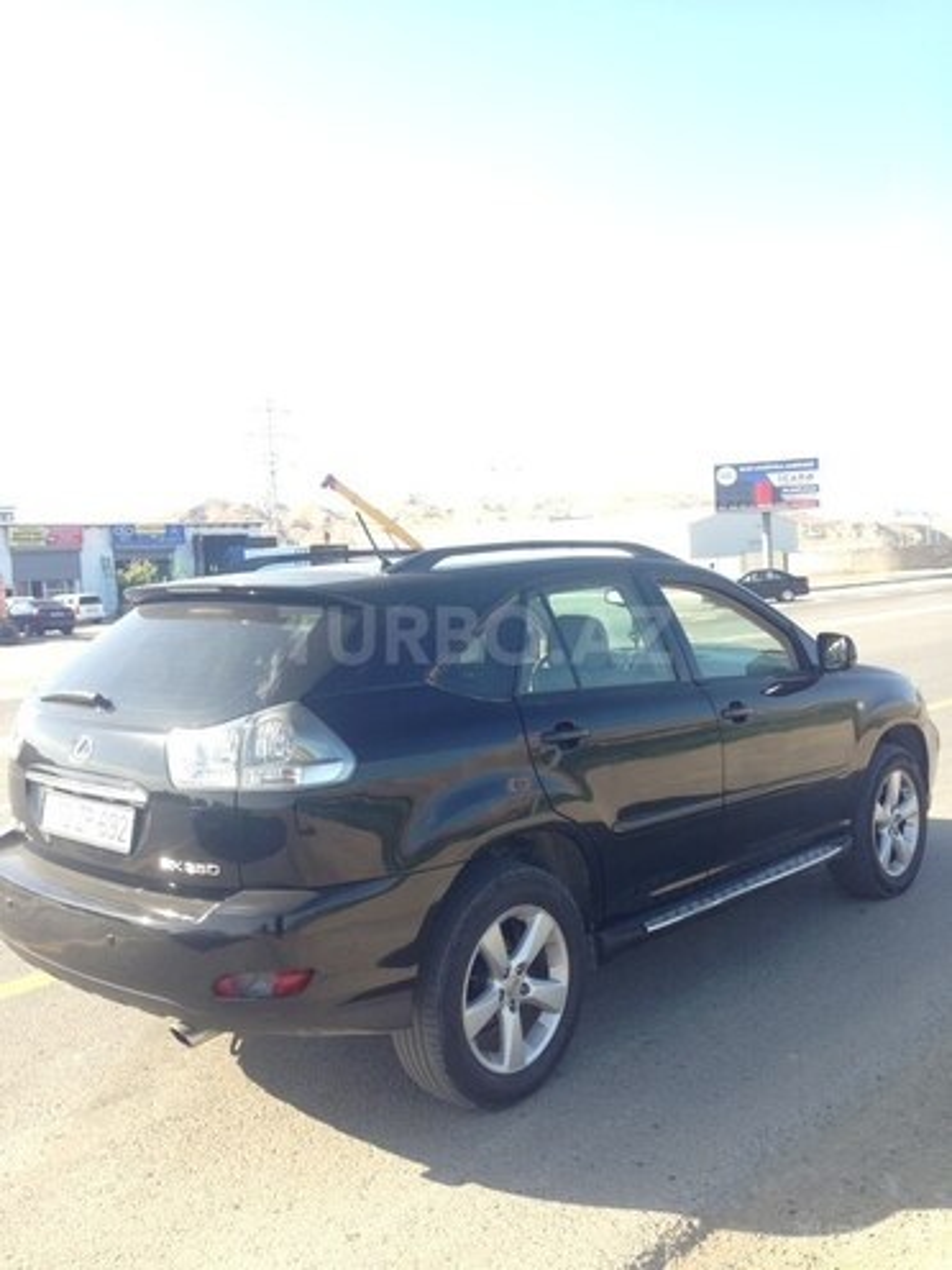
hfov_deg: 42.9
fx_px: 1210
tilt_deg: +2.0
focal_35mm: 33
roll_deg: +2.1
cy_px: 635
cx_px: 476
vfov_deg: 55.4
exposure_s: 1/420
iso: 50
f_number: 2.4
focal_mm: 4.12
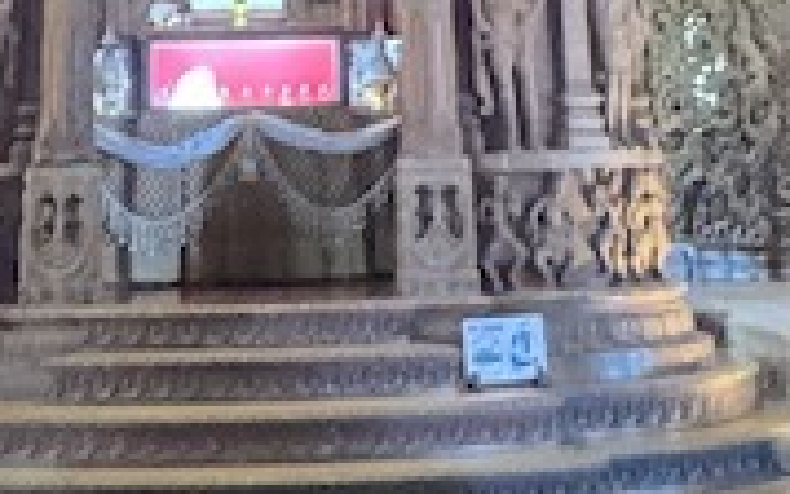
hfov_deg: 24.3
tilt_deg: +31.0
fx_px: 1831
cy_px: -873
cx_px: 282
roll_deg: +0.2
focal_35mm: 85
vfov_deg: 11.3
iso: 1000
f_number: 2.2
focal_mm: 2.22
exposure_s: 1/33
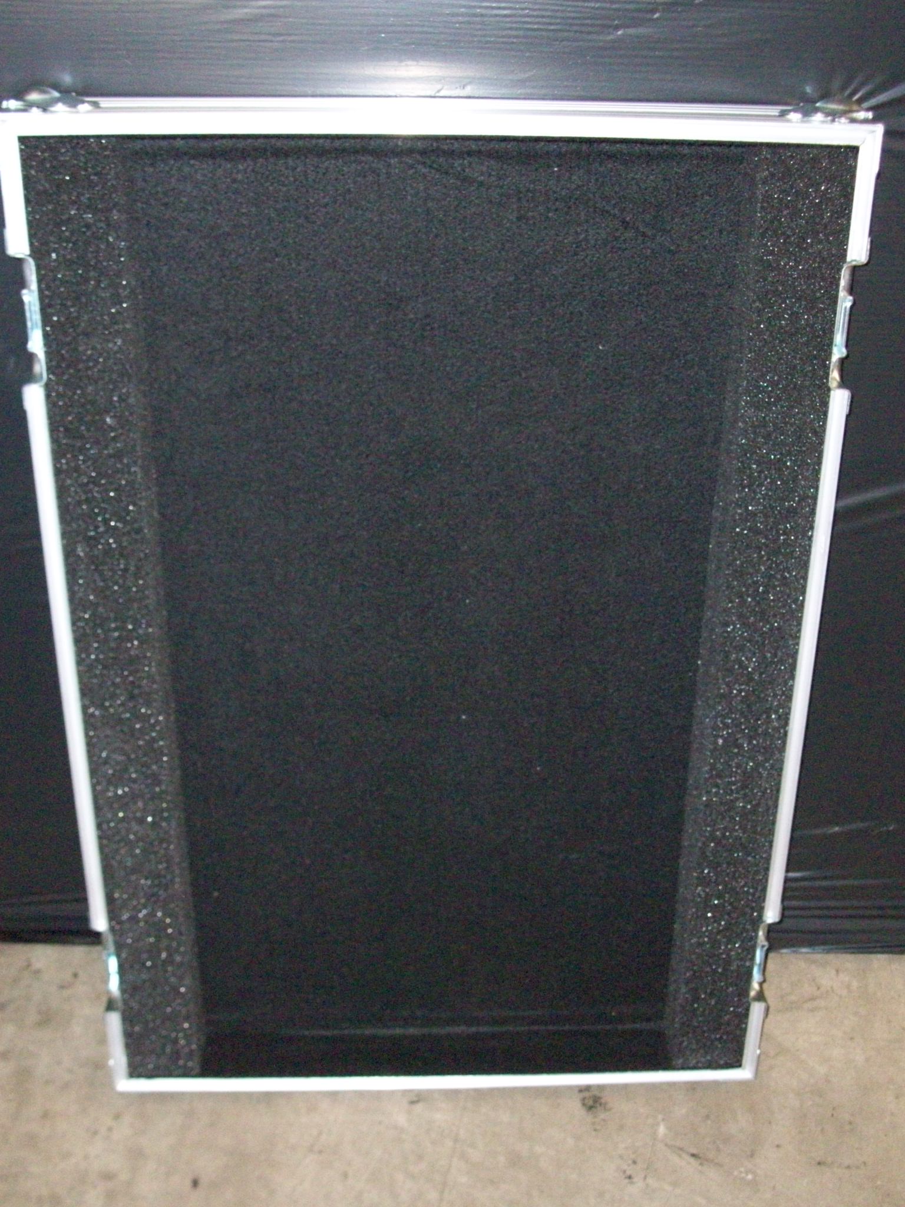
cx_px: 452
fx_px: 1464
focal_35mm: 42
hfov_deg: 34.3
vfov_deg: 44.8
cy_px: 604
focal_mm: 7.1
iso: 320
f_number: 3.2
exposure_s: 1/46
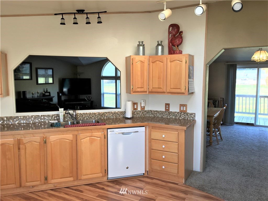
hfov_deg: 61.7
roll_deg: -0.3
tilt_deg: -5.8
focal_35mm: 29
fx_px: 225
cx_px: 134
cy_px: 100
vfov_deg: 48.2
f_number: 2.2
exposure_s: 1/30
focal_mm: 4.15
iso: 25
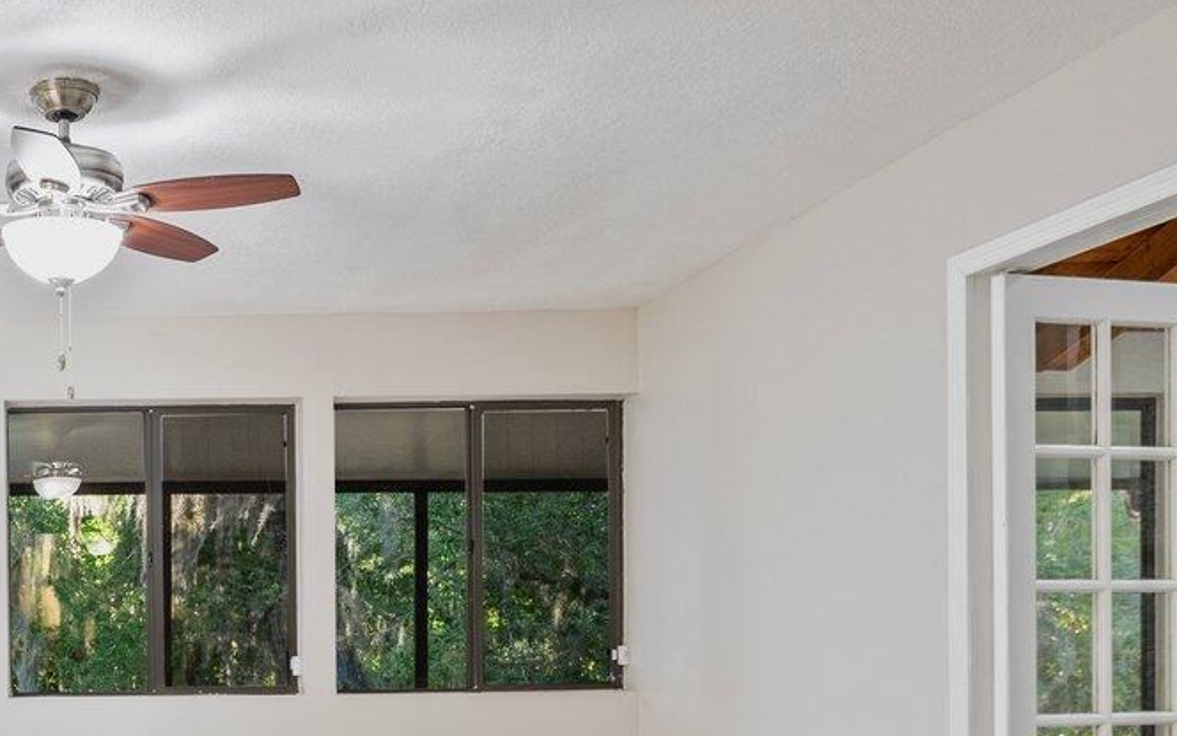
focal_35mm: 44
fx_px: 1411
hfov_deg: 39.9
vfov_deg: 27.7
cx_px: 5
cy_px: 713
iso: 250
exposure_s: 1
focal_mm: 14
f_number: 8
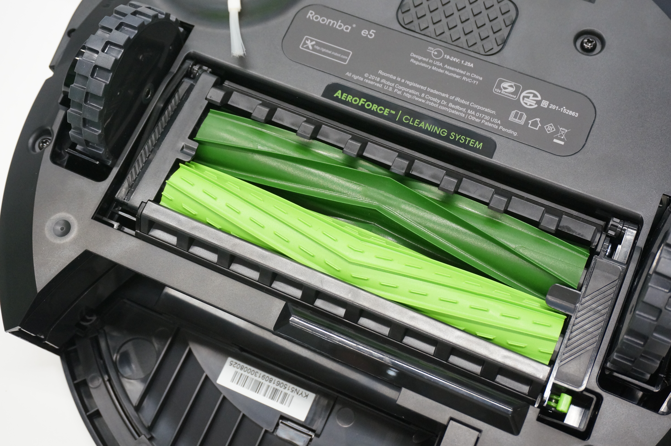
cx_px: 336
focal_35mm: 45
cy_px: 223
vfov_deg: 29.8
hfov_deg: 43.6
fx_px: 838
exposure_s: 1/100
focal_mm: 30
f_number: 5.6
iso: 1600
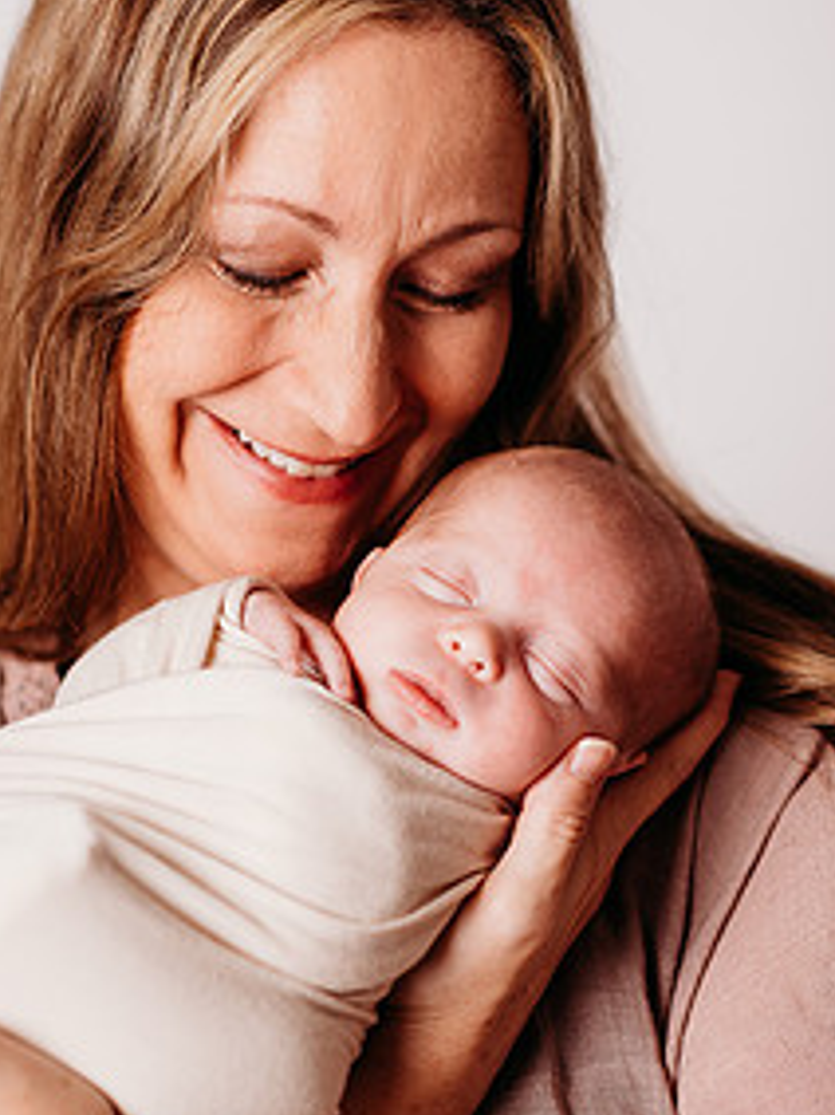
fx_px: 4184
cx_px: 268
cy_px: 504
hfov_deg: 11.4
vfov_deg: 15.2
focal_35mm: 130
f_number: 2
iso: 50
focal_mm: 85
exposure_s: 1/160
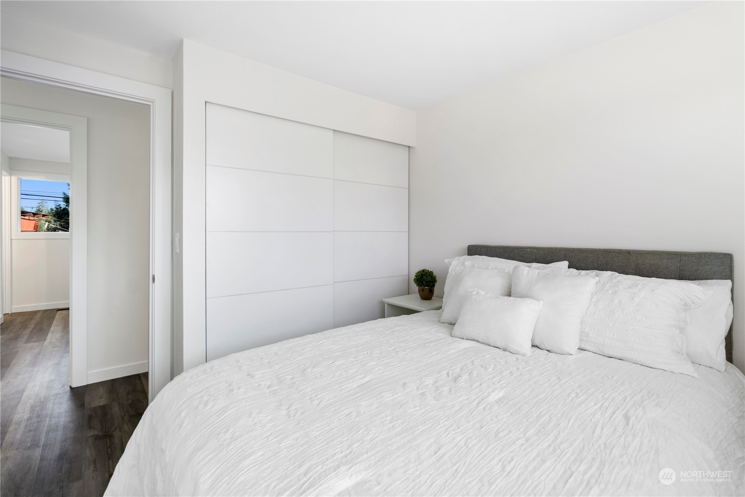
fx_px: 331
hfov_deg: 96.7
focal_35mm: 16
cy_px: 248
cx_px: 372
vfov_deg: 73.7
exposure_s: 1/40
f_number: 4
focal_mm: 16
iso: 250
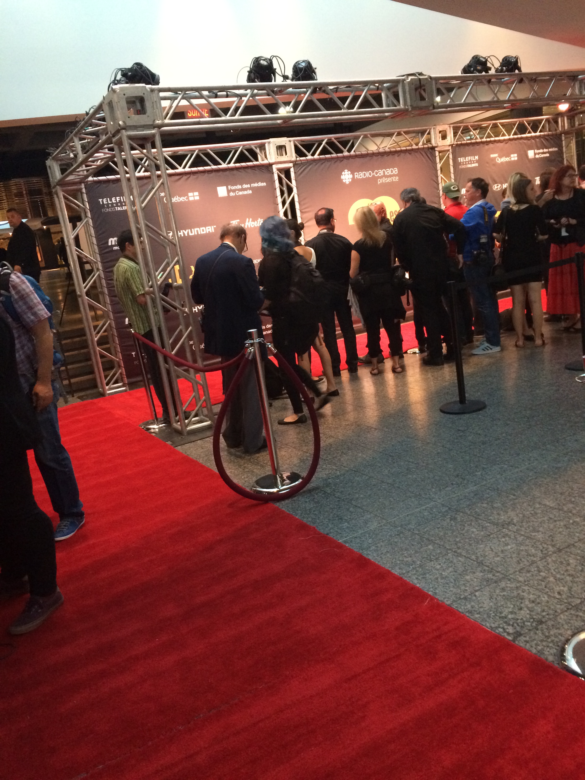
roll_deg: +12.1
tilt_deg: -10.7
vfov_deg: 61.7
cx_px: 292
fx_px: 653
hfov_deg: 48.2
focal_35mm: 29
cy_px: 390
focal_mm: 4.15
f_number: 2.2
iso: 320
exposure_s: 1/20
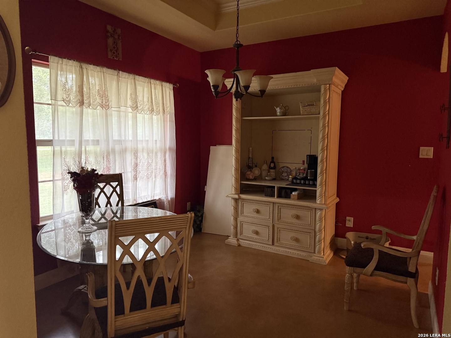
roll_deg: -1.0
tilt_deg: -5.4
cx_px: 226
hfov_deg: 71.6
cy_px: 169
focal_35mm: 24
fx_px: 313
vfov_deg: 56.8
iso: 800
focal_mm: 6.76
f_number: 1.78
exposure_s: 1/40
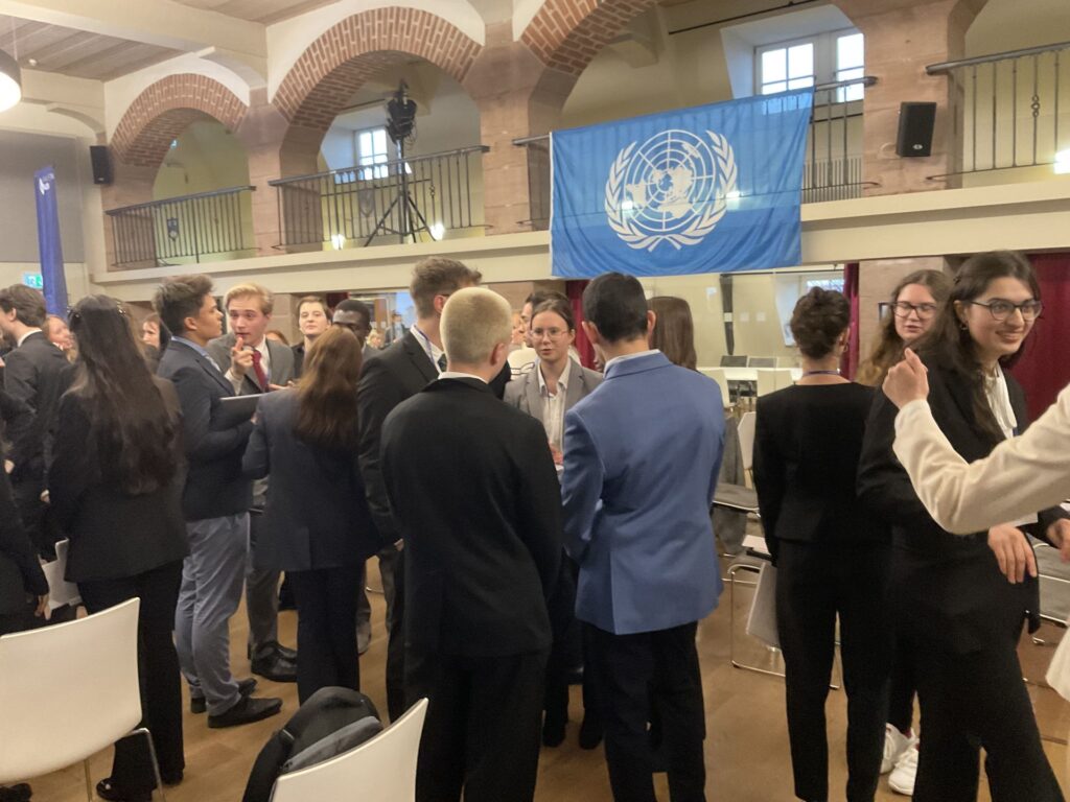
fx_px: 896
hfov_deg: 61.7
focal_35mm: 29
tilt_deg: -6.9
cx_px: 535
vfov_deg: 48.2
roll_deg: +2.6
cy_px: 401
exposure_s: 1/34
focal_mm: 3
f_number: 1.8
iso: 320
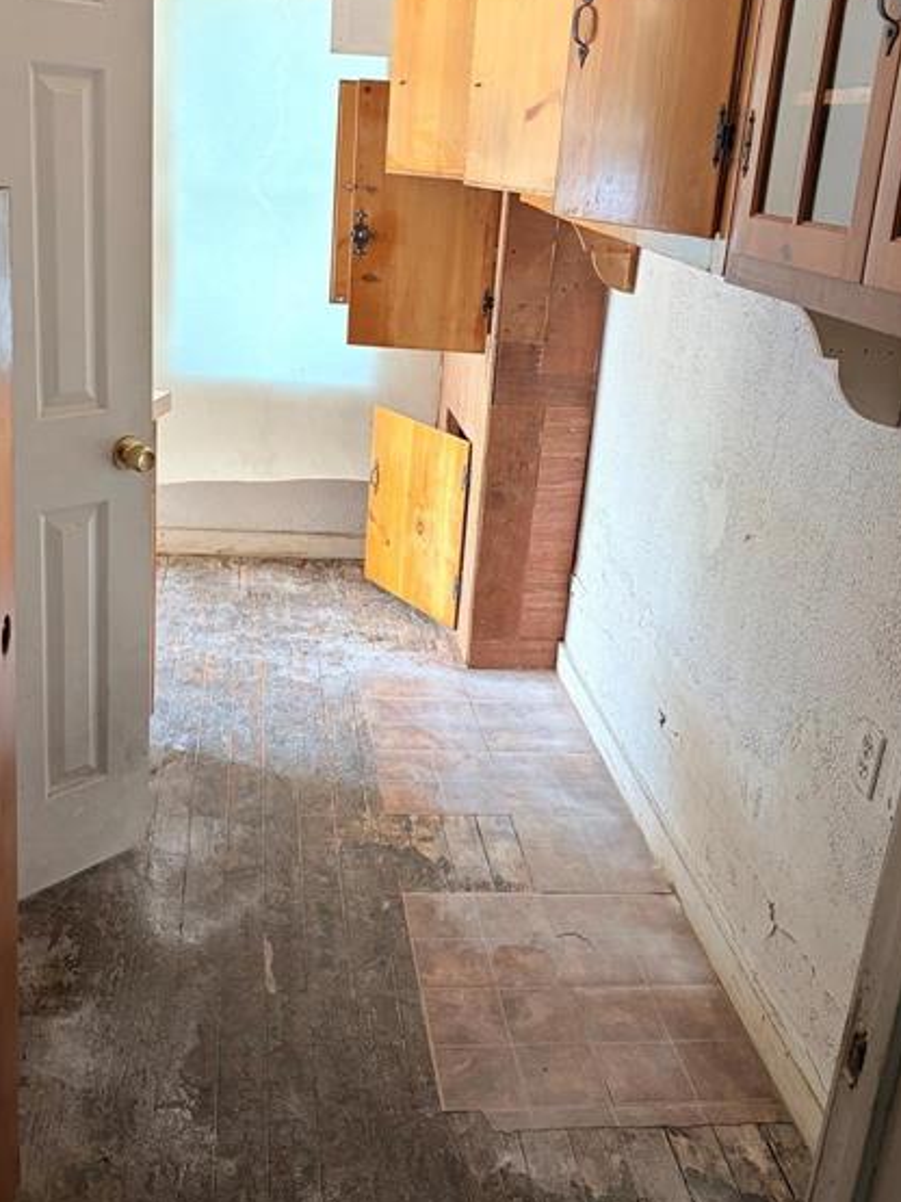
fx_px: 1250
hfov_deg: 39.6
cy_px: 522
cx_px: 412
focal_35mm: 36
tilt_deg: -18.7
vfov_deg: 51.2
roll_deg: -5.3
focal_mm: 5.96
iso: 125
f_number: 1.6
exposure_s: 1/80
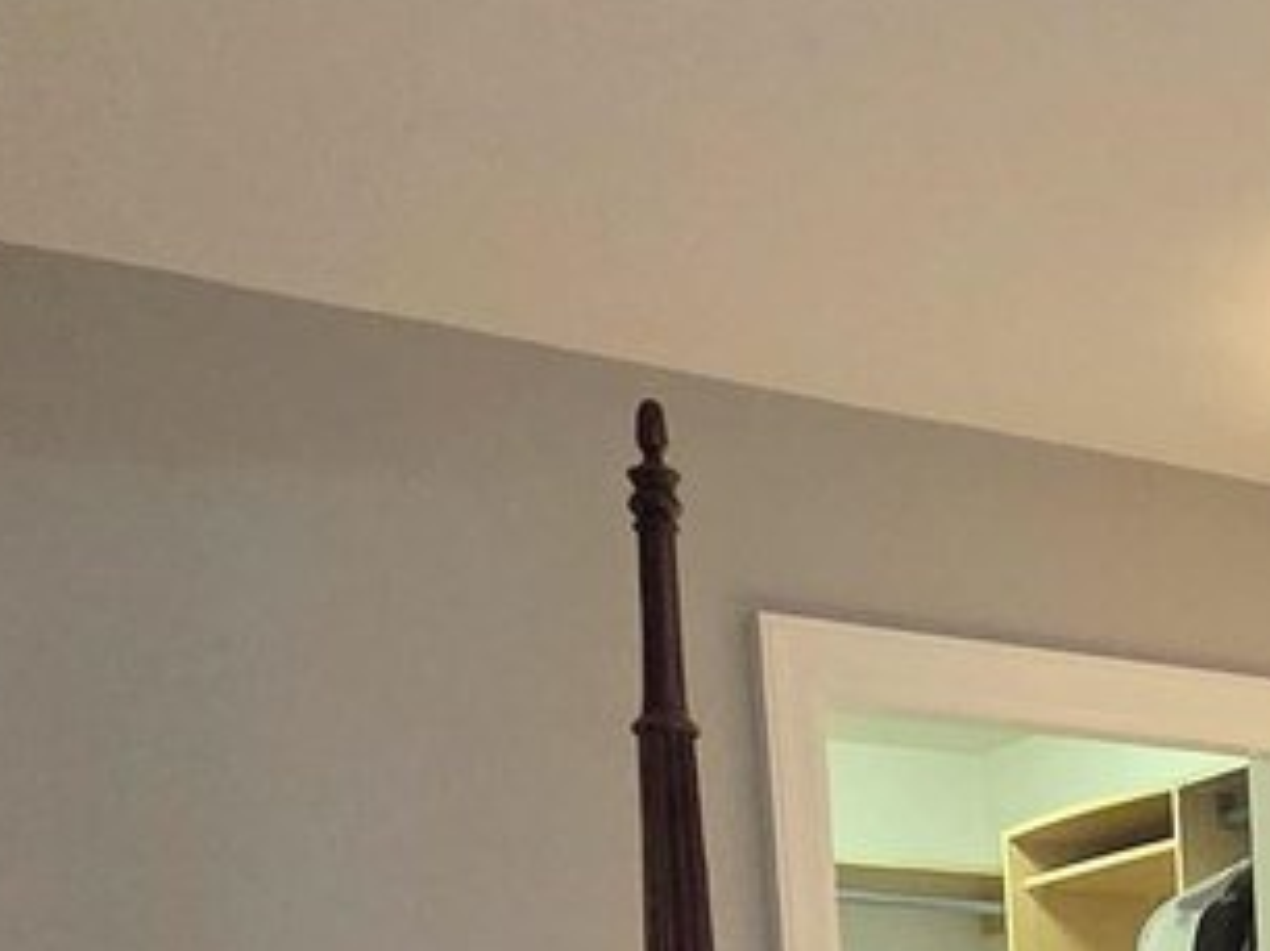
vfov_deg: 18.1
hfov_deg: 24.7
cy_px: 1599
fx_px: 2493
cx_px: 1664
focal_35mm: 68
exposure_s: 1/60
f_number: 2.2
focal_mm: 2.2
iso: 800
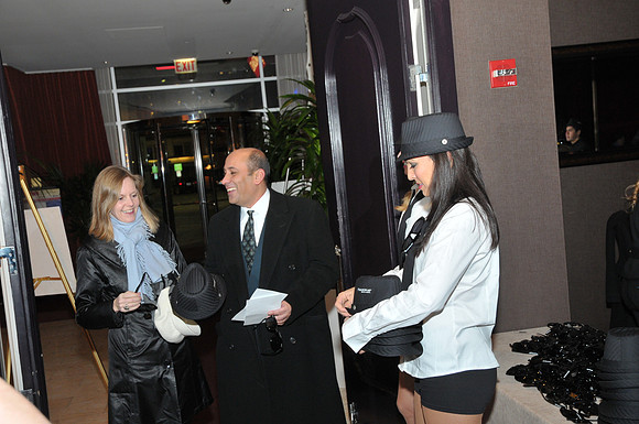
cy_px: 212
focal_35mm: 45
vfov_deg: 29.8
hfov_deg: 43.7
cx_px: 320
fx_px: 798
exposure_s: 1/40
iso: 640
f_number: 5.6
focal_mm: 30
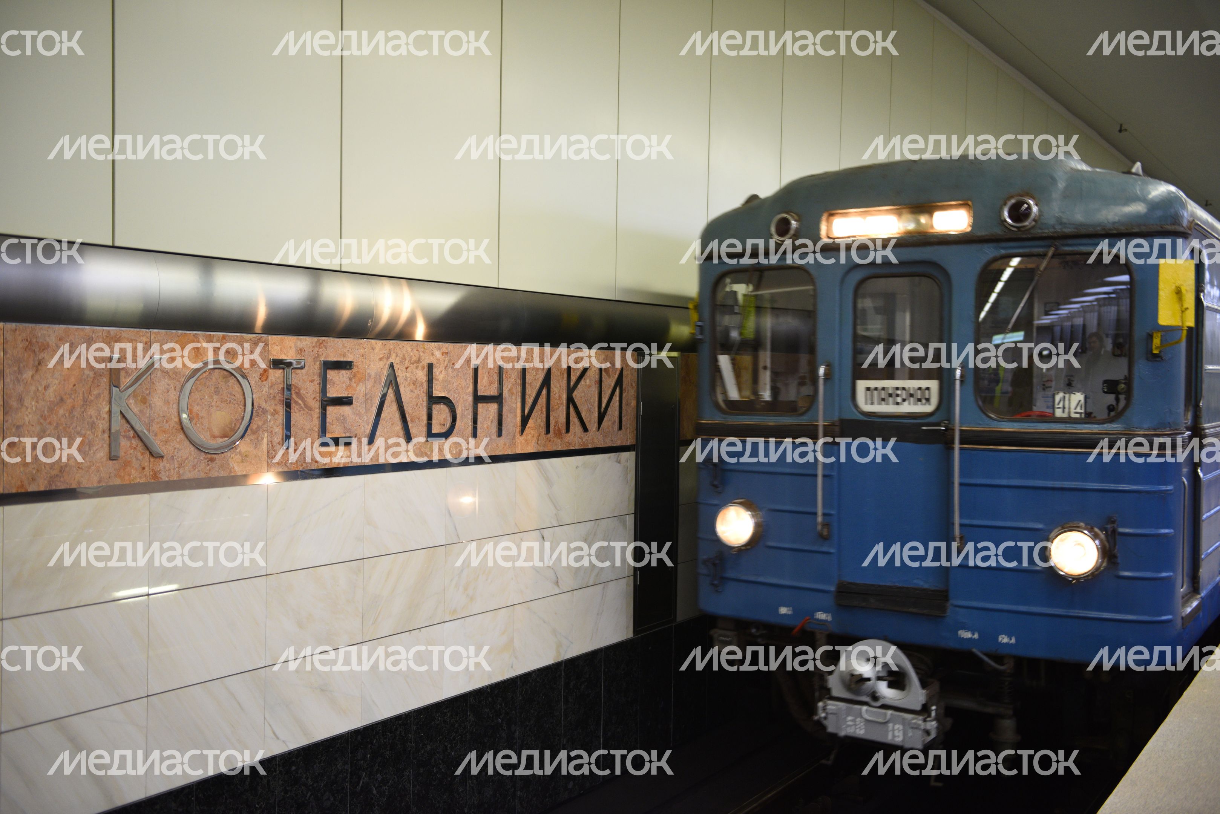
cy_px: 407
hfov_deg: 50.7
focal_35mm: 38
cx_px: 610
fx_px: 1288
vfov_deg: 35.1
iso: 1000
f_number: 2.8
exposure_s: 1/160
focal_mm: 38
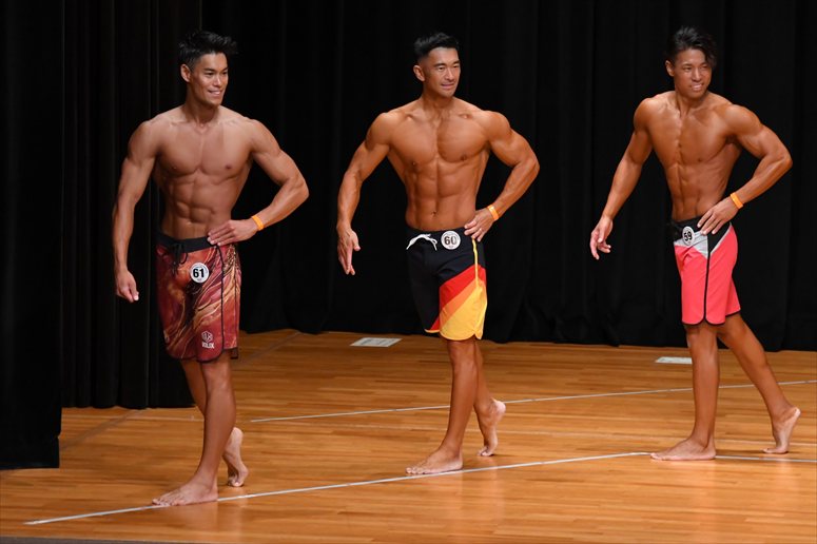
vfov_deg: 5.4
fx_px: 5784
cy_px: 272
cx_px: 408
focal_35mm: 255
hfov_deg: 8.1
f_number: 5.6
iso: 4000
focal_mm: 170
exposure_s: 1/400
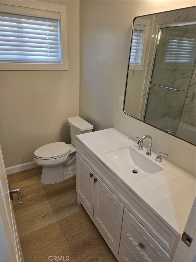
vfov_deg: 73.9
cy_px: 131
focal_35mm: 23
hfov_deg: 58.9
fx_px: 174
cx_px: 98
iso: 50
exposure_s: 1/120
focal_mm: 5.4
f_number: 1.8
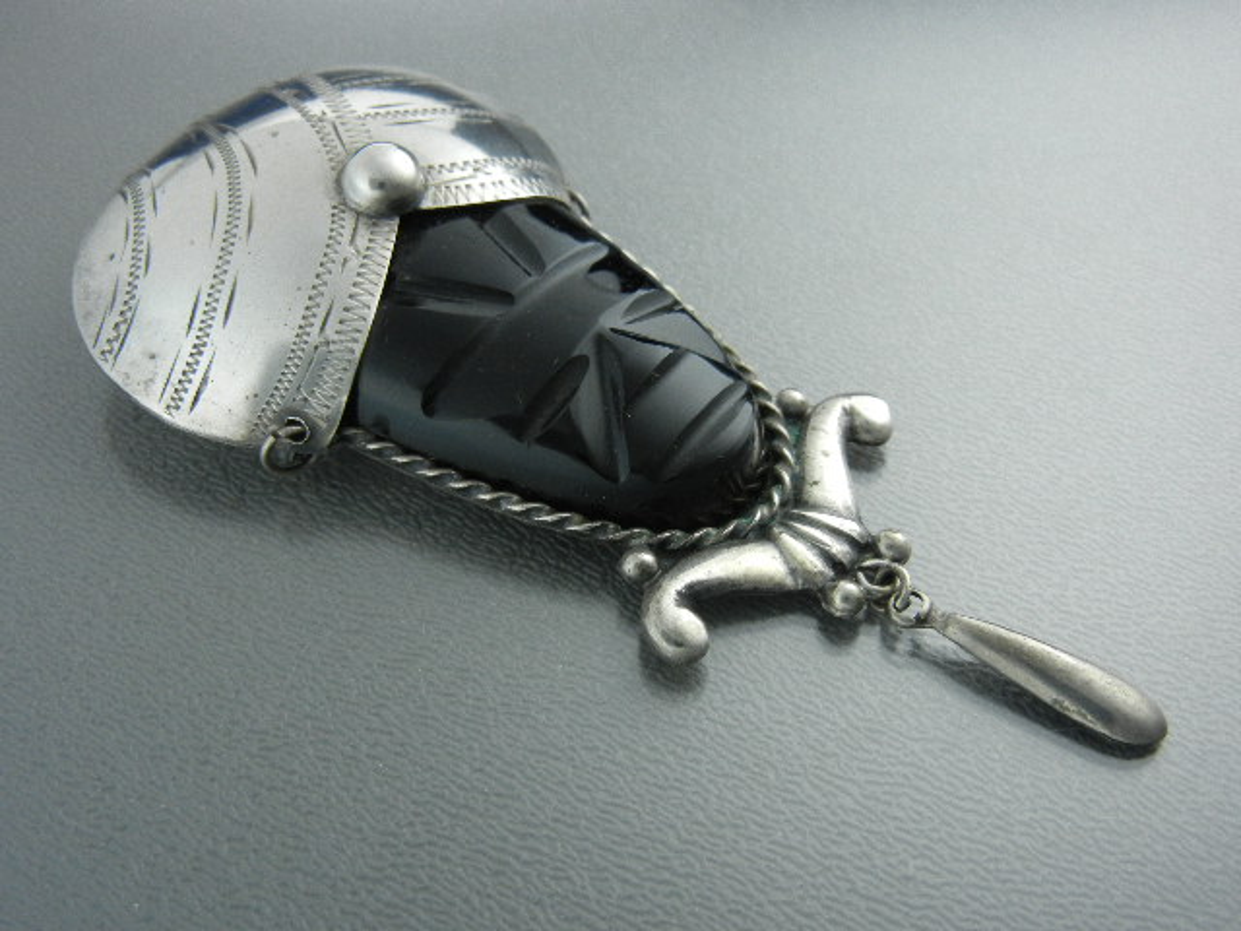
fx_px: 1613
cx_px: 620
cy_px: 466
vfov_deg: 32.2
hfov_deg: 42.1
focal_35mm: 45
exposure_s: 1/37.4
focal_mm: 8.1
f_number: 3.8
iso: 400
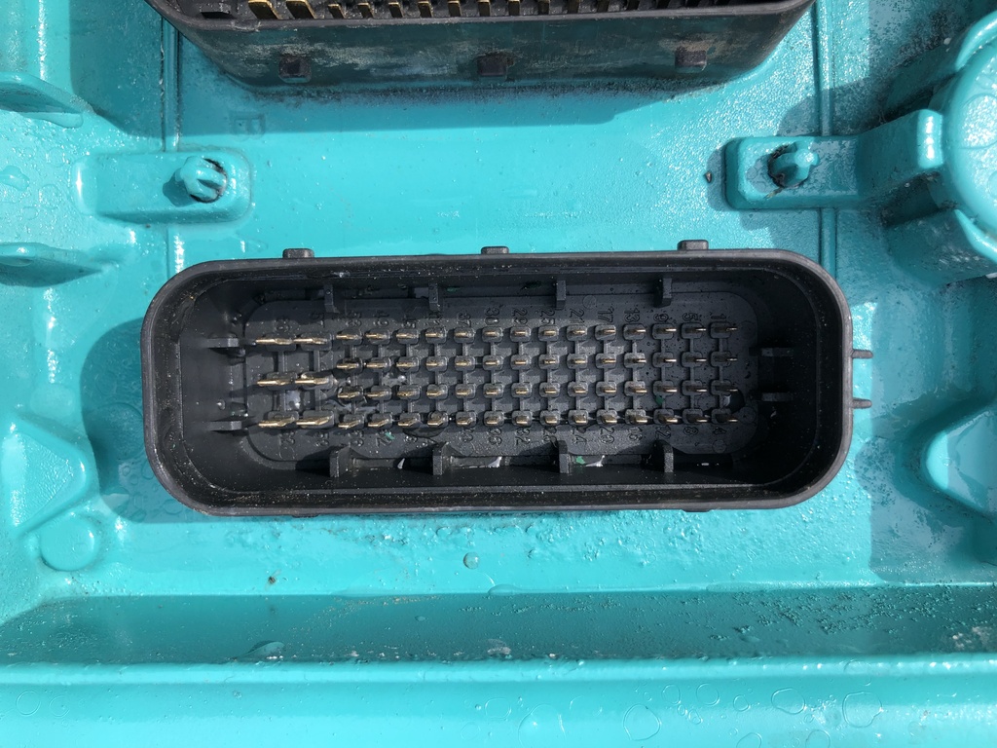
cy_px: 374
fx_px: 806
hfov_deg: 63.4
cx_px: 498
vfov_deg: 49.7
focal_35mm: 28
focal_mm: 4
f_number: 1.8
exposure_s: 1/1021
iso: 20
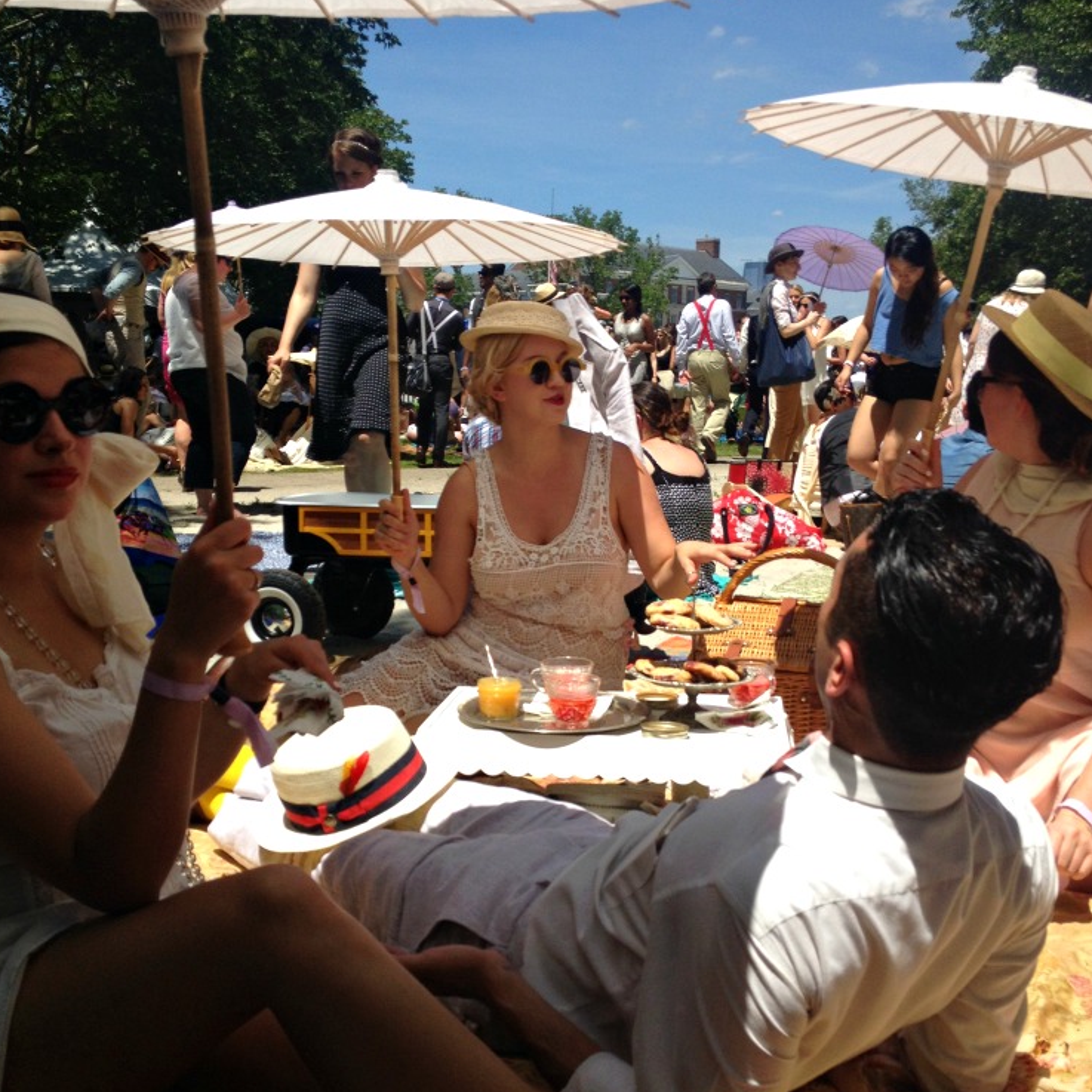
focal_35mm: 42
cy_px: 637
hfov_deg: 40.0
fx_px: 1499
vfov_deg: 39.9
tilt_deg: -8.4
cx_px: 539
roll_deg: +1.7
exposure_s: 1/1972
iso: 50
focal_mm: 4.28
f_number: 2.4
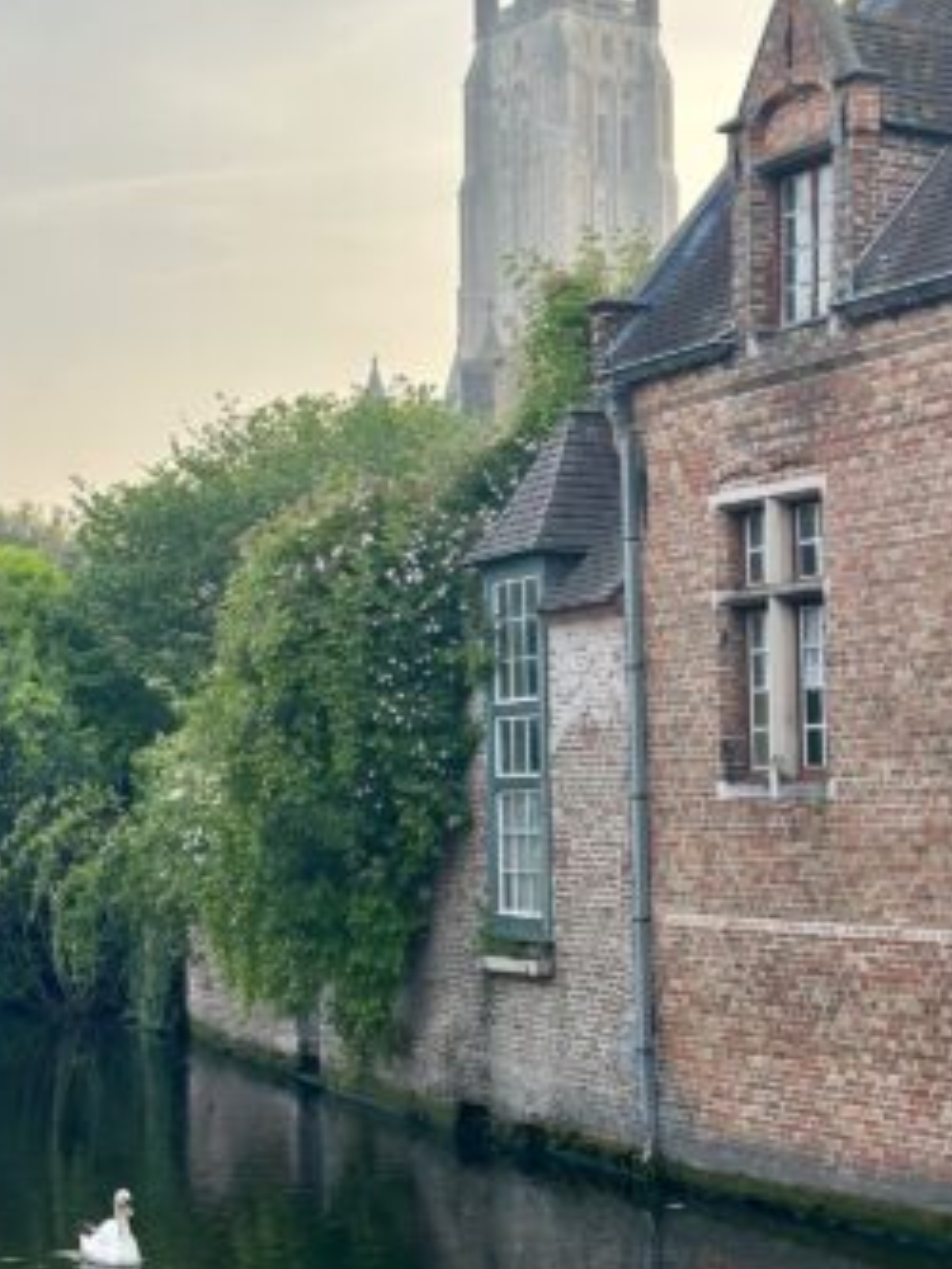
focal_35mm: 72
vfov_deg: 27.0
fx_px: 2638
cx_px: 417
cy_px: 671
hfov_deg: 20.4
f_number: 1.78
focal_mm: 6.86
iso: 80
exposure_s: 1/864
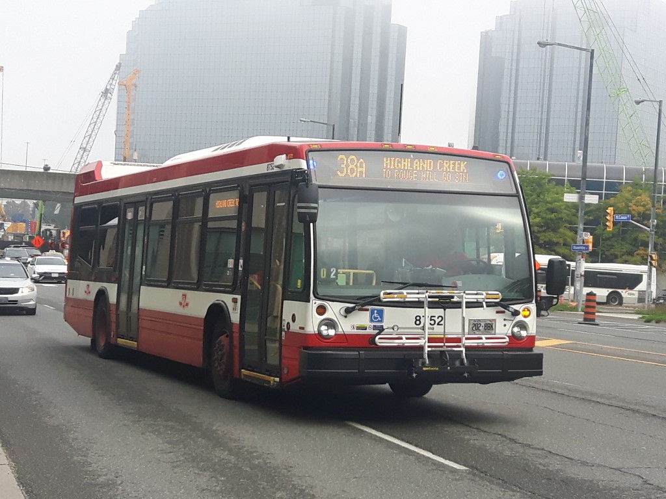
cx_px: 333
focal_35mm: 31
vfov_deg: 45.4
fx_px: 596
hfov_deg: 58.4
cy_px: 250
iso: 40
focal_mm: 3.7
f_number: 1.9
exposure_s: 1/484
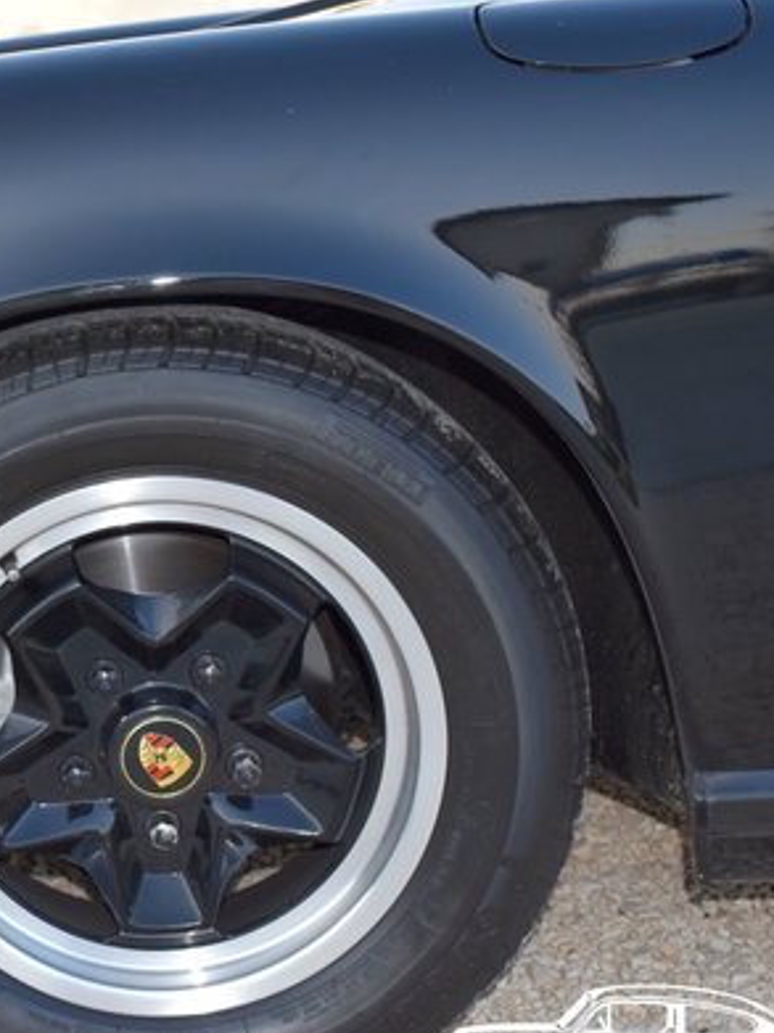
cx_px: -99
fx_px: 2028
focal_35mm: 68
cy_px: 523
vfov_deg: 28.6
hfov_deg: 20.5
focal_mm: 24
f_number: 5
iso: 280
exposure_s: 1/200
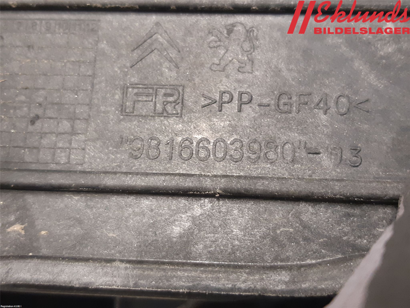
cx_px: 205
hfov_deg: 67.3
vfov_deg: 53.1
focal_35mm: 26
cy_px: 154
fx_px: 308
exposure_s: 1/25
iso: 250
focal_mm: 3.93
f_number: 1.7
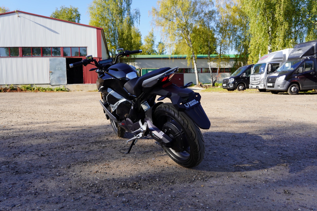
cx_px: 158
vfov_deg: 45.0
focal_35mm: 29
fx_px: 255
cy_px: 106
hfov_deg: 63.7
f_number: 8
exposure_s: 1/125
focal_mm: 29
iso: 100
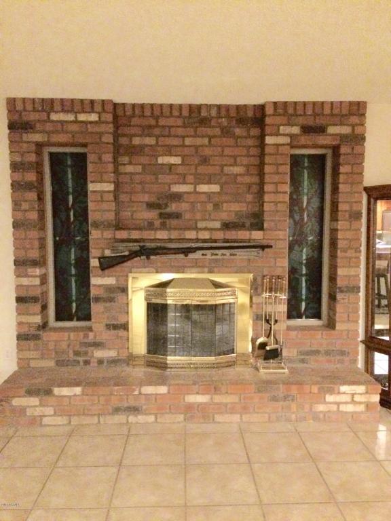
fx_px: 437
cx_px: 196
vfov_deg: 61.7
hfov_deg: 48.2
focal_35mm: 29
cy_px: 260
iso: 1000
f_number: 2.2
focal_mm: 4.15
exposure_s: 1/15
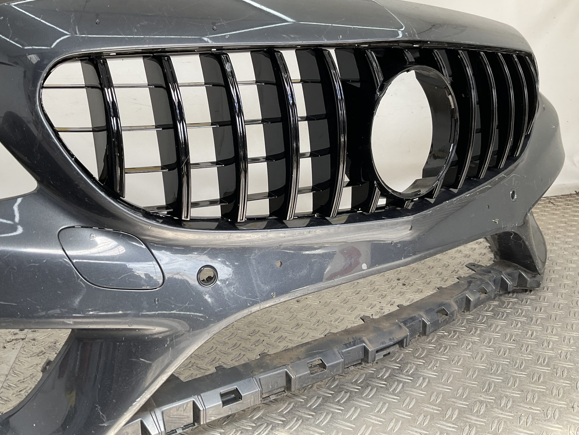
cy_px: 202
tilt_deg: -13.8
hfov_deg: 56.8
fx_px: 535
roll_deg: +0.6
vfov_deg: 44.1
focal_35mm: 32
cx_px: 280
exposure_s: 1/147
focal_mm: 3
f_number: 1.8
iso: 16
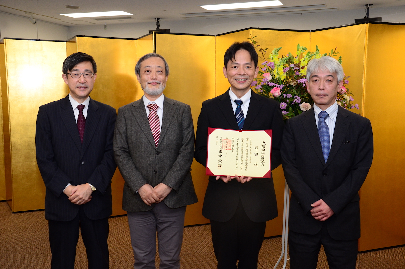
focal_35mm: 39
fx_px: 438
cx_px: 202
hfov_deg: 49.6
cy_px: 134
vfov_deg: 34.1
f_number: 8
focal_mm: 26
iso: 1000
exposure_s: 1/100
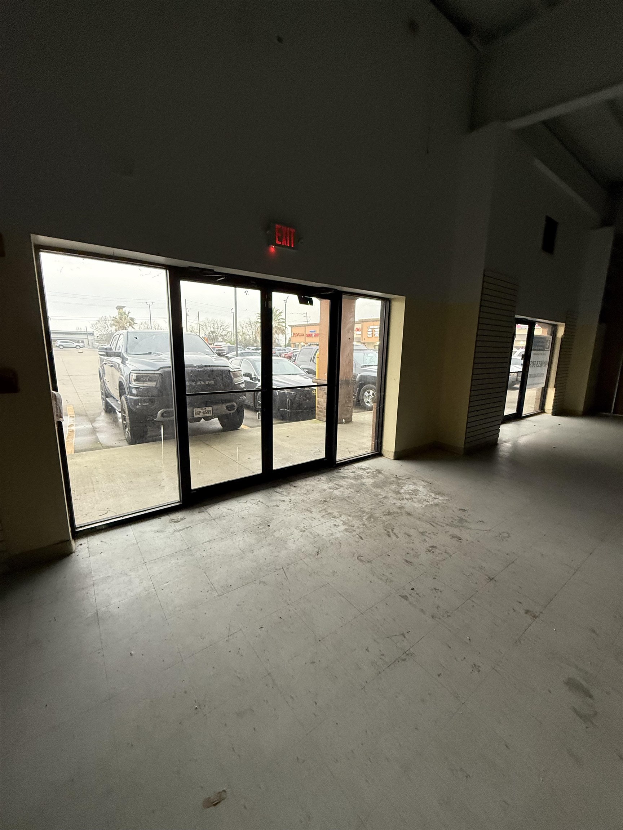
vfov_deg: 102.1
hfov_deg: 85.7
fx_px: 336
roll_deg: -2.7
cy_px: 415
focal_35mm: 14
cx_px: 312
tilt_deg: -8.0
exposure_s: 1/96
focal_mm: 2.22
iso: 320
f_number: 2.2
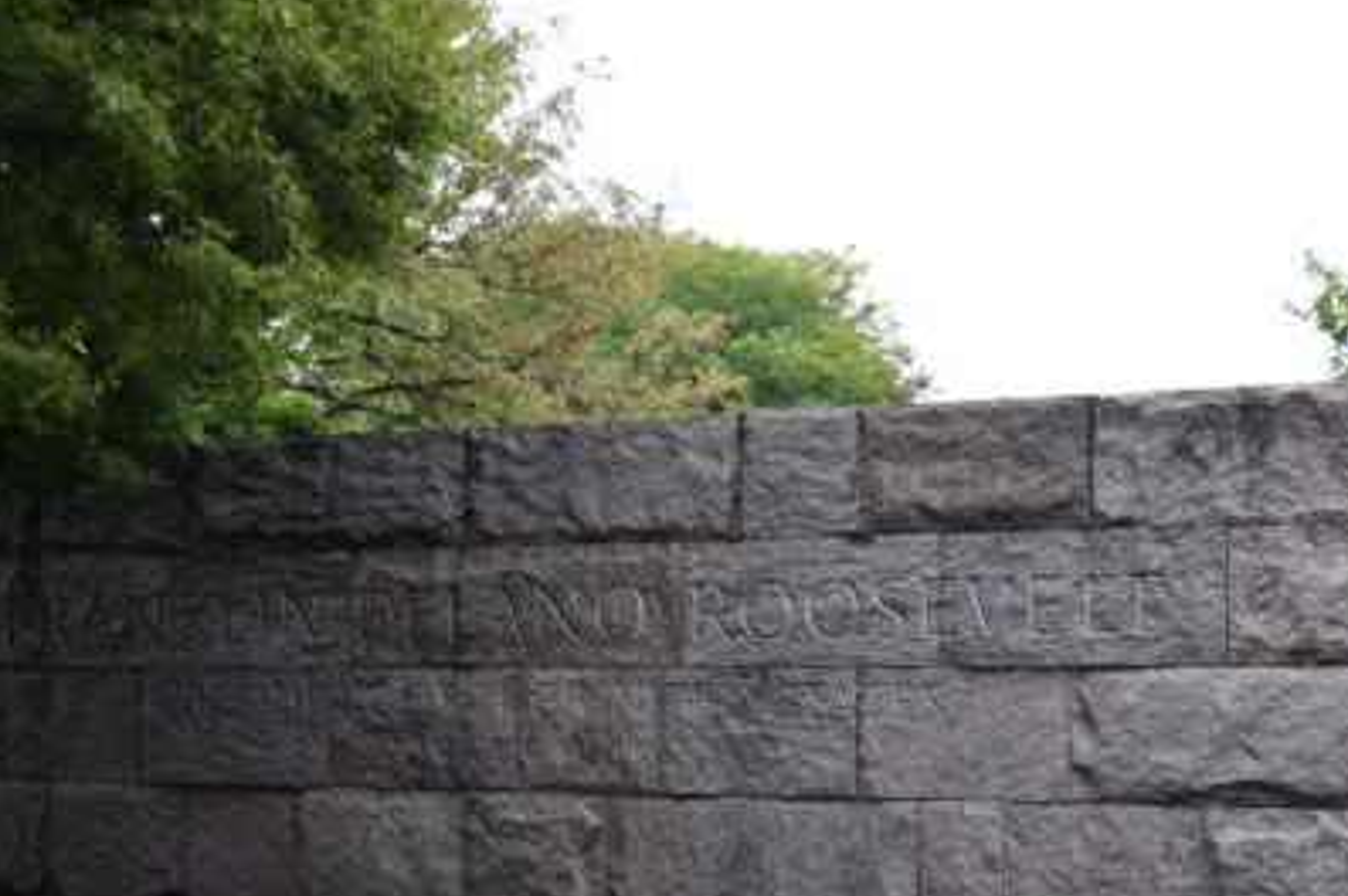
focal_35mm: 59
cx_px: 842
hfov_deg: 33.8
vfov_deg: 22.8
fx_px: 2207
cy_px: 652
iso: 500
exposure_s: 1/60
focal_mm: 26
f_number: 4
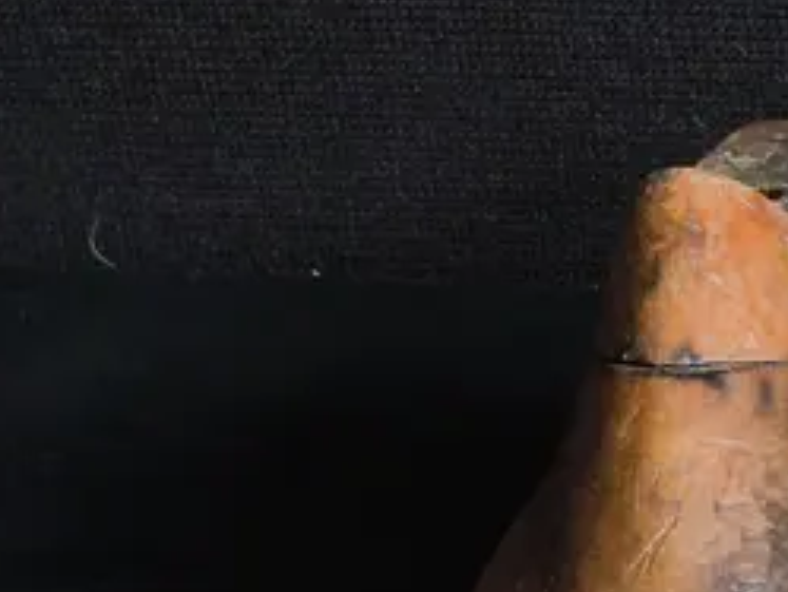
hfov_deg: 15.3
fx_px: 2528
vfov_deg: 13.2
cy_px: 589
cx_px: 1424
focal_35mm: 111
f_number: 2
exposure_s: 1/100
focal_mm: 2.87
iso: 125
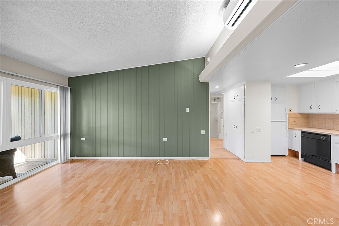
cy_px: 113
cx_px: 170
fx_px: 113
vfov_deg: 90.0
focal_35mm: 12
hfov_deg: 112.6
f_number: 5.6
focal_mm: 12
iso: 1250
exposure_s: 1/8
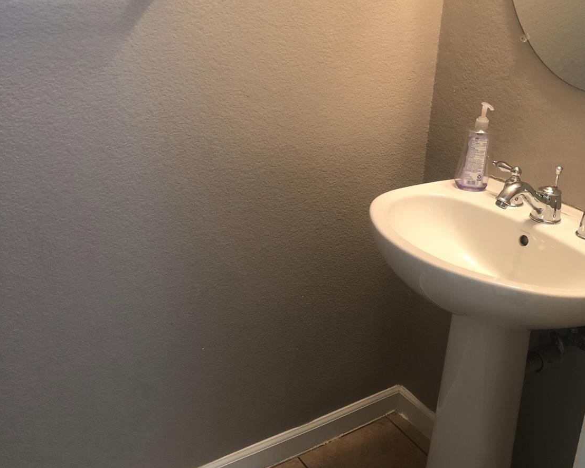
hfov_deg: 49.1
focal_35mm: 37
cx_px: 295
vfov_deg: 40.1
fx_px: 640
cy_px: 210
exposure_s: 1/15
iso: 50
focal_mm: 3.99
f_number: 1.8
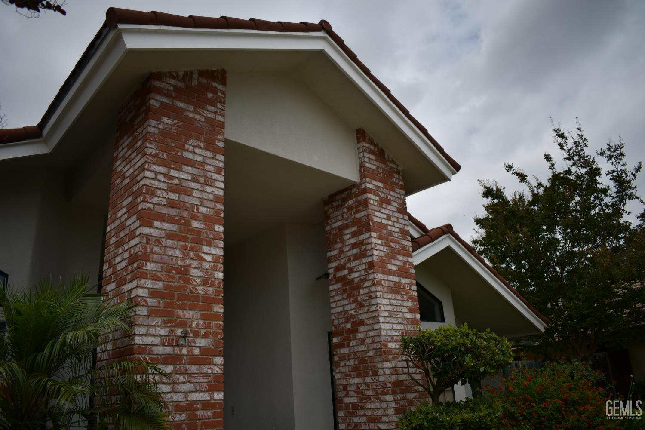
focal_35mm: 27
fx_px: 484
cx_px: 322
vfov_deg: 47.9
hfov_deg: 67.4
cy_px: 215
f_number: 3.5
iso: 100
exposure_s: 1/2500
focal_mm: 18
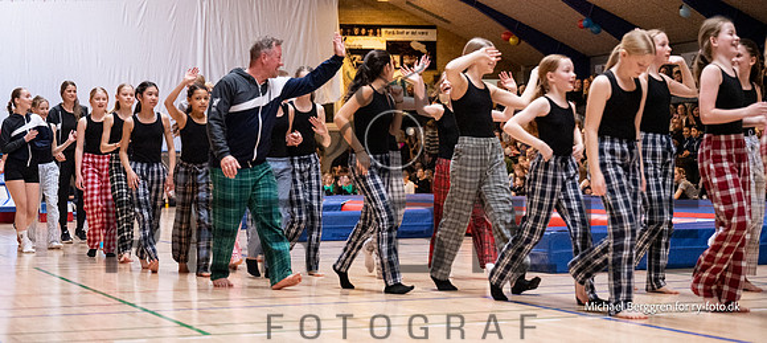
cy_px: 175
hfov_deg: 27.1
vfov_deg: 12.3
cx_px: 363
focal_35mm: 82
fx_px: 1590
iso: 11400
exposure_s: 1/1600
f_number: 3.2
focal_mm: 70
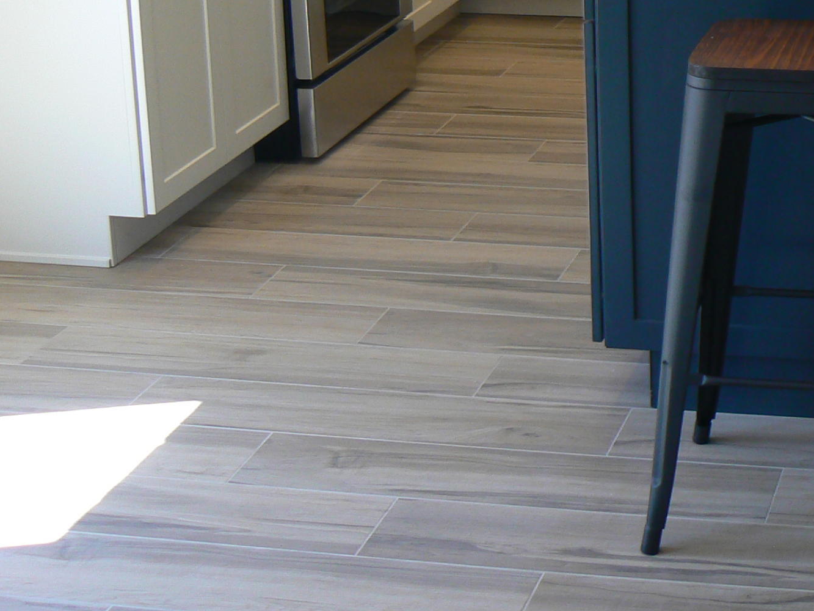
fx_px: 1905
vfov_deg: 17.8
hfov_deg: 22.8
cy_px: 8
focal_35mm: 81
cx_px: 886
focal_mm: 6
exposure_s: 1/50
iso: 80
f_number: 3.2
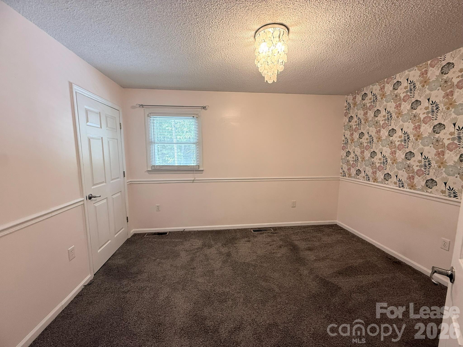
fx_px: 187
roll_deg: -0.1
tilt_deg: -6.2
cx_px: 232
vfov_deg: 85.7
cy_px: 174
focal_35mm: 14
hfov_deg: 102.1
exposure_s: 1/120
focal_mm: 2.22
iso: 250
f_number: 2.2
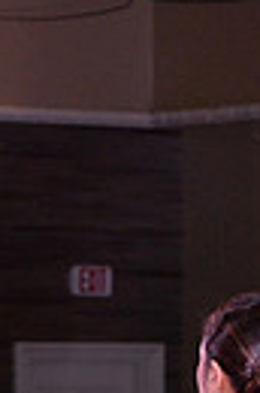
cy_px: 638
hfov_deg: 3.0
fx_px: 4955
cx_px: 107
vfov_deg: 4.5
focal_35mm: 455
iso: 2000
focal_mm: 102
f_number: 7.1
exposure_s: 1/250
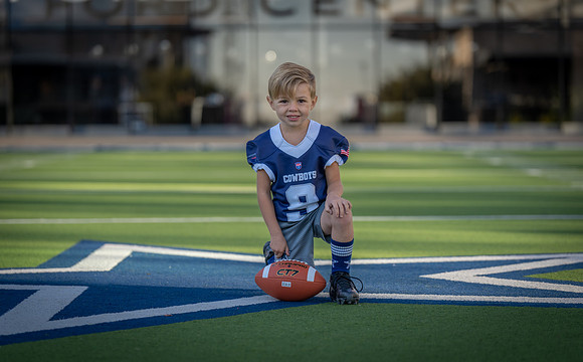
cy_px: 193
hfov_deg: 16.0
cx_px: 290
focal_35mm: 131
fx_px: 2074
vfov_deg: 10.0
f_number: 2.8
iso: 100
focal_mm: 125
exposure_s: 1/500
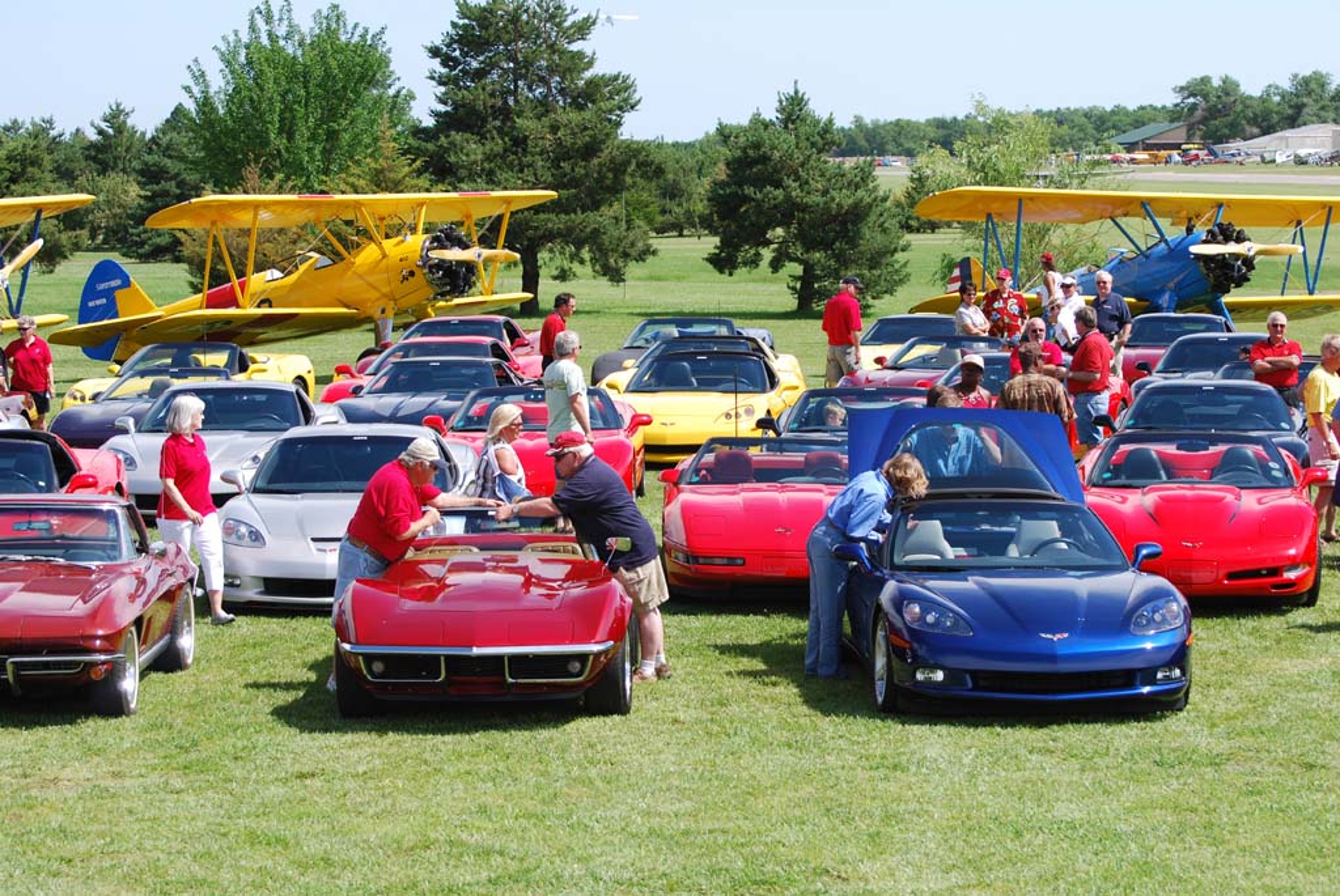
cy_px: 448
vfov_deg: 13.1
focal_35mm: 105
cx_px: 670
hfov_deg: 19.4
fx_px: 3912
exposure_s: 1/500
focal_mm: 70
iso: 160
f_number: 5.6
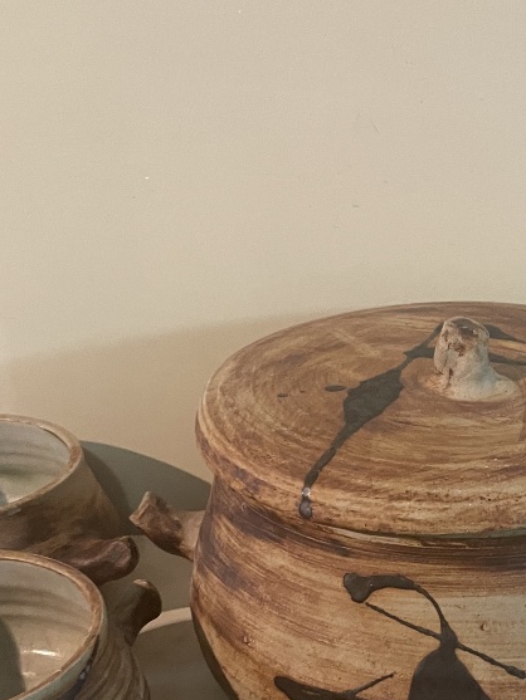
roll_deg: +1.4
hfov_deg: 25.5
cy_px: 594
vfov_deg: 33.0
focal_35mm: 56
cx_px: 453
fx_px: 1134
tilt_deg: -33.1
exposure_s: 1/50
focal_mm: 4.2
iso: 250
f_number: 1.6
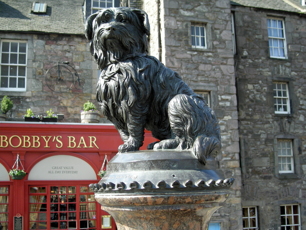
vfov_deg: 32.9
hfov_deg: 42.9
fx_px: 389
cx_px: 153
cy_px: 115
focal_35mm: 44
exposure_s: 1/161
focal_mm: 7.1
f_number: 3.1
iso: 50
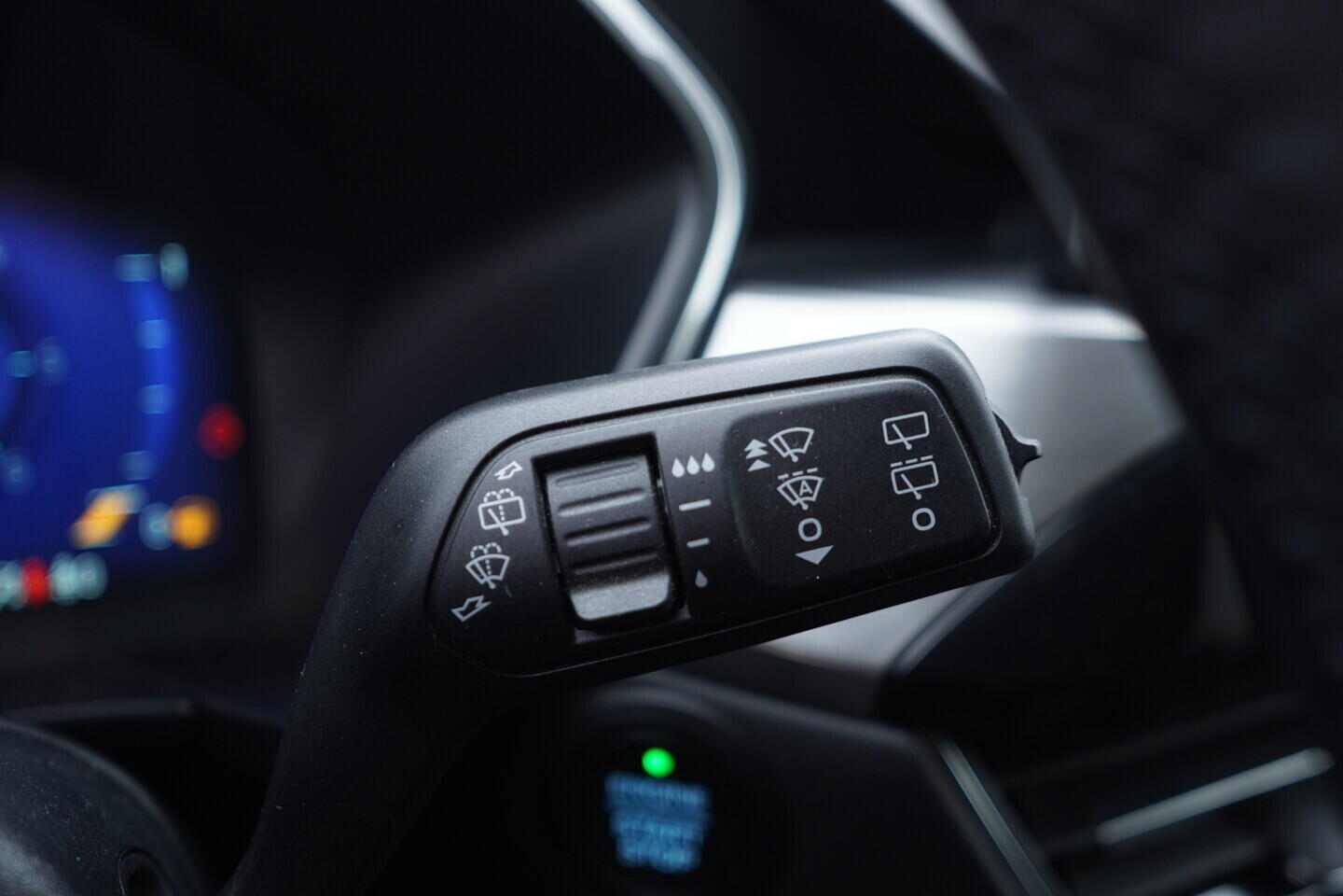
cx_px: 672
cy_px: 448
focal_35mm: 36
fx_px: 1343
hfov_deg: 53.1
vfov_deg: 36.9
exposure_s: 1/40
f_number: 2.8
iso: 250
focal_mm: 24
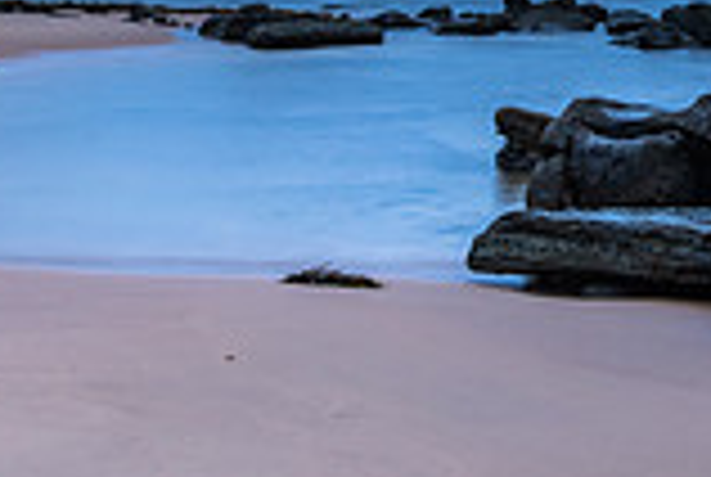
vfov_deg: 14.5
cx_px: 698
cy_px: -133
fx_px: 1801
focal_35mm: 91
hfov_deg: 21.6
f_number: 4
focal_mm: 24
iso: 250
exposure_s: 4
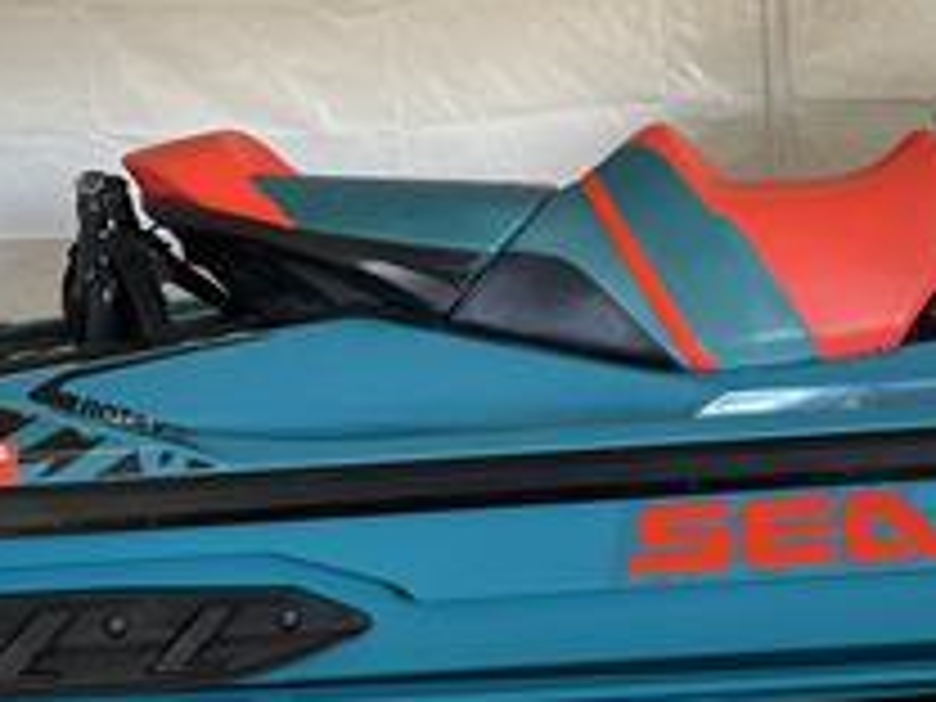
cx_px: 846
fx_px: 2163
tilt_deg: -6.9
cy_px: 310
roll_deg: +2.2
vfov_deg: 18.4
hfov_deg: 23.7
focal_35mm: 80
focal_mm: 5.1
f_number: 1.6
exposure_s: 1/121
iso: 125
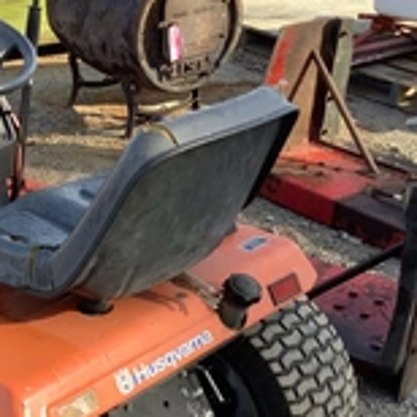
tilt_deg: -30.1
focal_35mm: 71
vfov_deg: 24.1
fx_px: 968
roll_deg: +3.6
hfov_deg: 23.0
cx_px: -35
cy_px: 306
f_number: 2.4
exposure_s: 1/162
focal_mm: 3.3
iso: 25
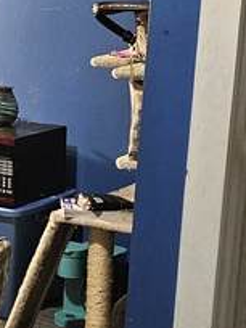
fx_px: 1023
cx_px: -307
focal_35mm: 108
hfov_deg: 11.7
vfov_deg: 18.2
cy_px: 172
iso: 500
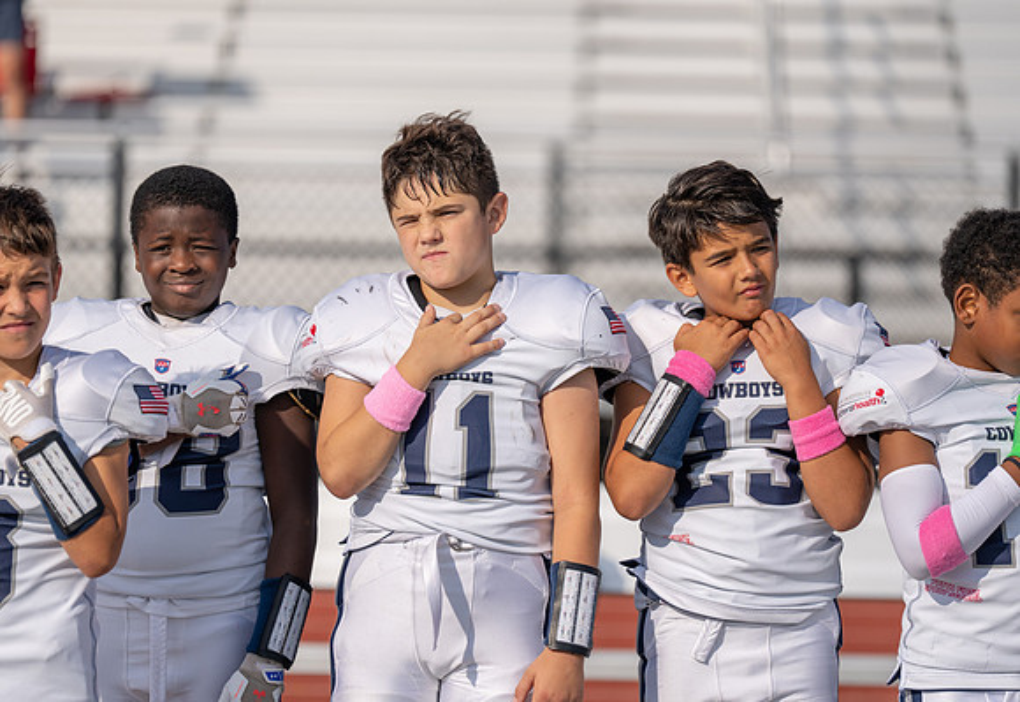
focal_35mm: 192
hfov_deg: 10.6
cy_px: 351
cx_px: 510
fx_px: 5494
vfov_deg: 7.3
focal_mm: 188
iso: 100
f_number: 2.8
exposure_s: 1/4000
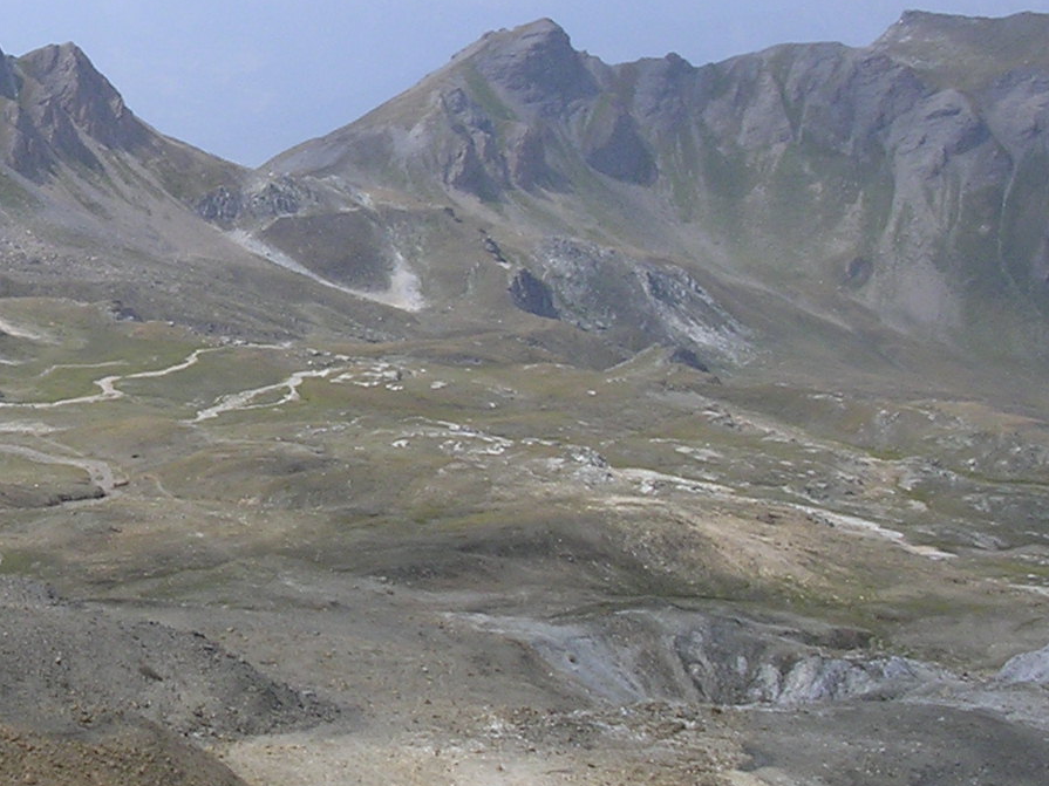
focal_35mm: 87
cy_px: 238
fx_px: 2636
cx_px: -20
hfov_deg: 21.6
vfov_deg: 16.9
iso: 100
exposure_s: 1/377
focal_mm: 5.8
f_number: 5.6
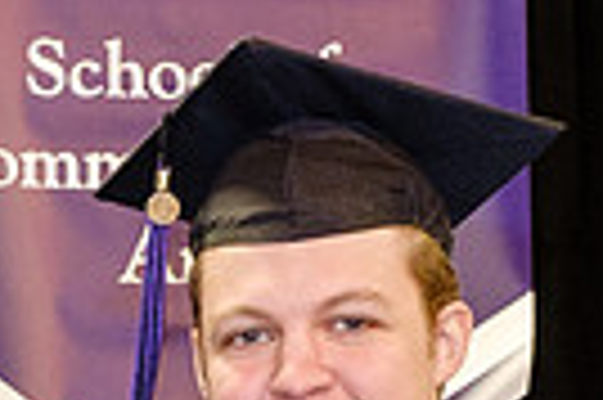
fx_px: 3798
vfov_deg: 5.9
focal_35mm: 227
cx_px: -99
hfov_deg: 9.0
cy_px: 868
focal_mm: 23.4
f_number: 4
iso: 1250
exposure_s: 1/100
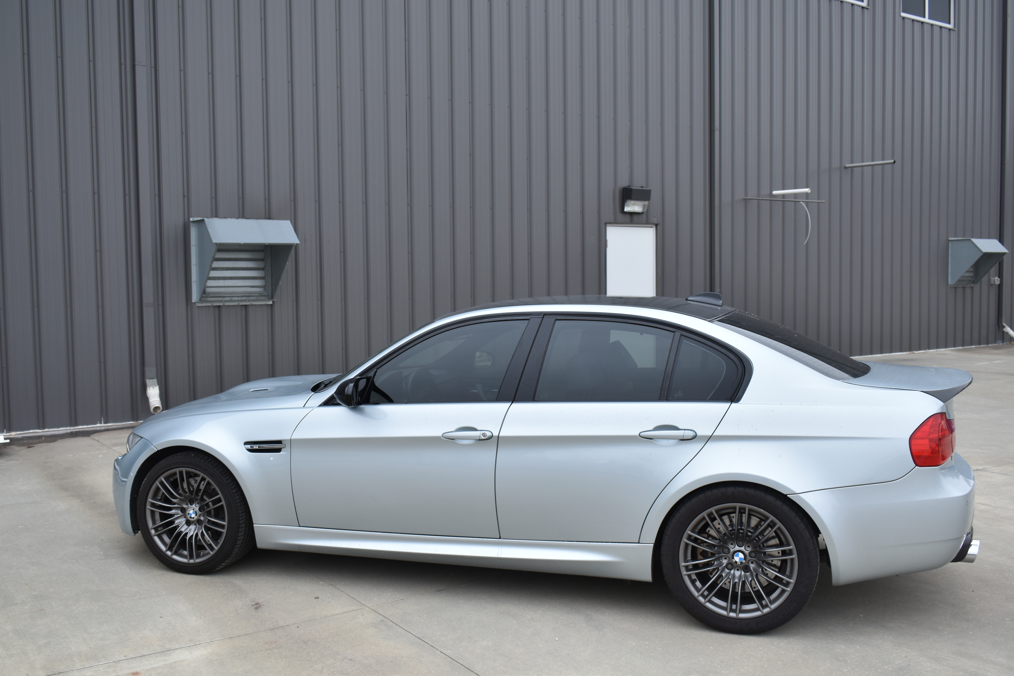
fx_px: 972
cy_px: 338
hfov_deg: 55.1
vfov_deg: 38.4
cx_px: 507
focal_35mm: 34
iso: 220
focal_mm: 23
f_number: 5.6
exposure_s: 1/40
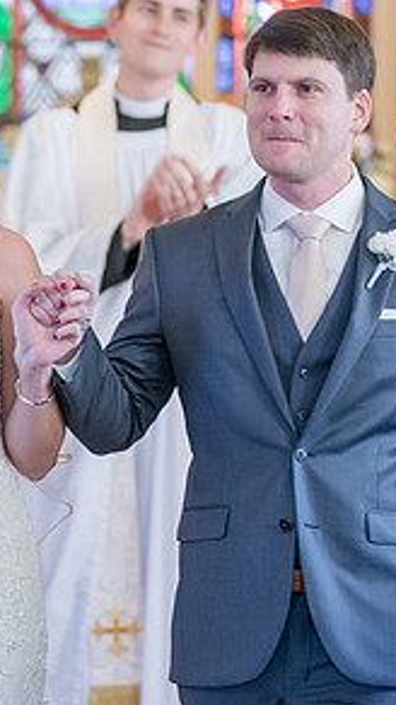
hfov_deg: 3.7
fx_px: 6074
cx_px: 83
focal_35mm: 325
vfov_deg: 6.6
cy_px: 241
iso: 2000
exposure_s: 1/160
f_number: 2.8
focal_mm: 129
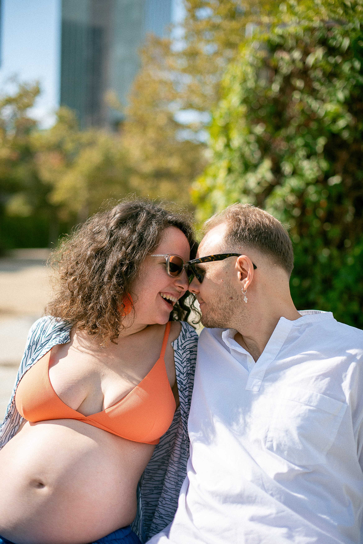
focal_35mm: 50
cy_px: 272
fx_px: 756
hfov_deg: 27.0
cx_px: 182
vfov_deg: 39.6
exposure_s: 1/4000
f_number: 2
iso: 100
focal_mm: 50
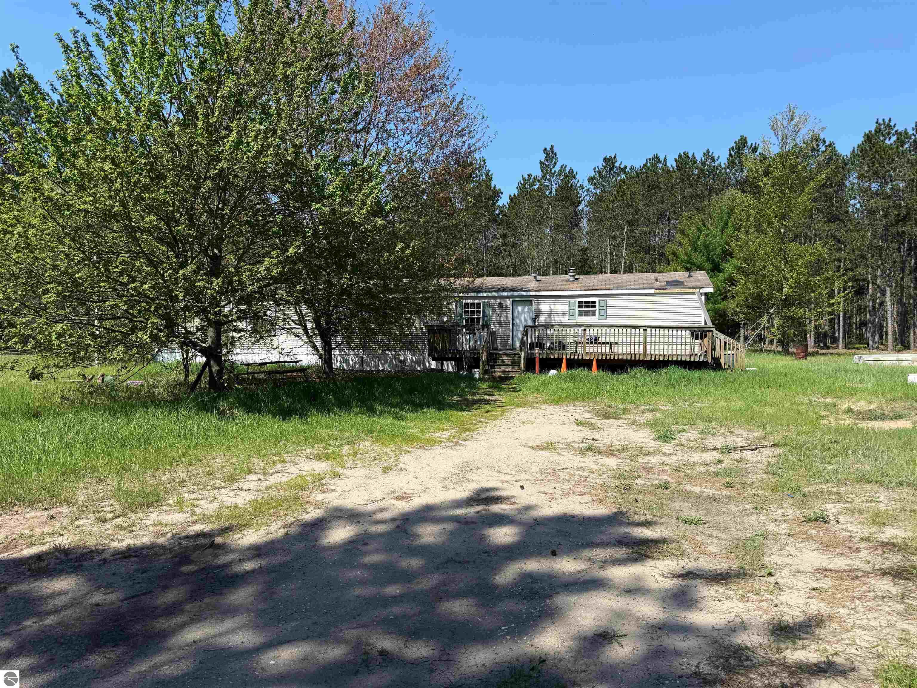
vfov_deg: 56.8
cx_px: 458
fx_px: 636
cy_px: 344
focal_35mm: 24
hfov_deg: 71.6
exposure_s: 1/3953
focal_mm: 6.76
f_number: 1.78
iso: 80
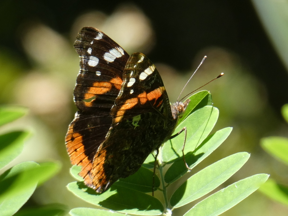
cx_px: 144
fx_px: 4418
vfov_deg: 2.8
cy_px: 108
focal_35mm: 531
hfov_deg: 3.7
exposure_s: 1/100
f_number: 5.6
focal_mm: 95.2
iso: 125
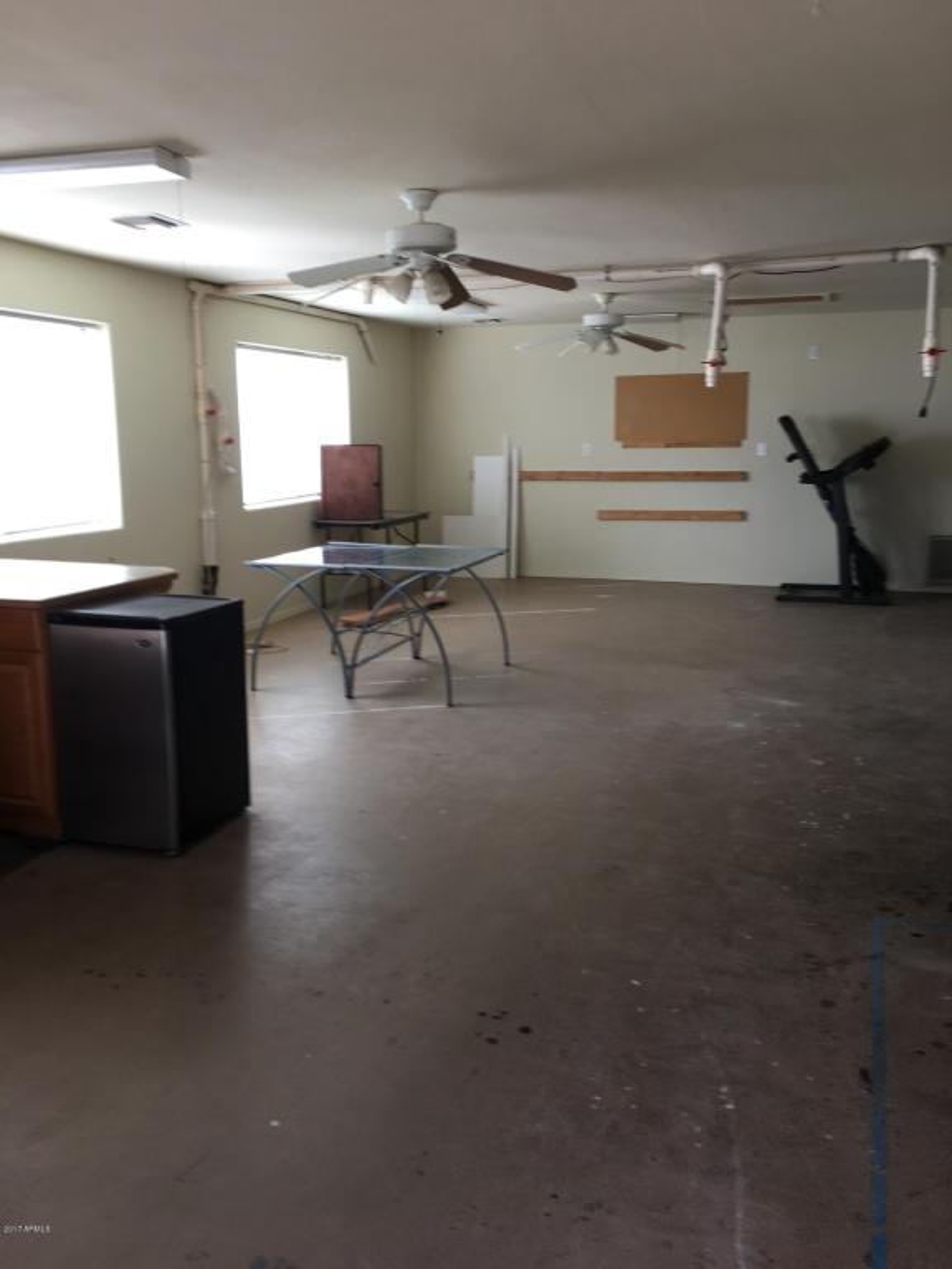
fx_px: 1063
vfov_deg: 61.7
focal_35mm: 29
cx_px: 476
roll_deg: -1.6
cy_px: 634
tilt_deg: -9.8
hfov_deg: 48.2
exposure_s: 1/60
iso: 25
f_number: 2.2
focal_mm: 4.15
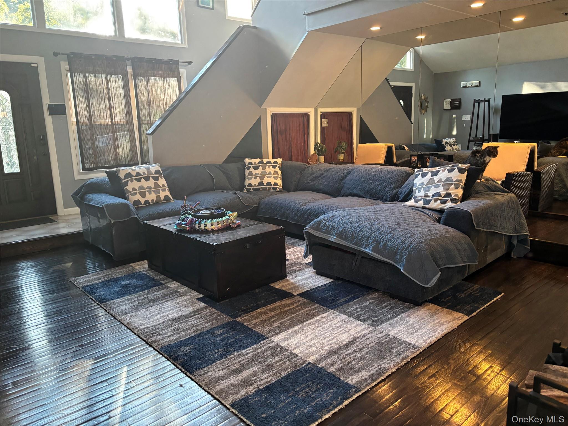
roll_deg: +2.0
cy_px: 213
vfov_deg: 53.1
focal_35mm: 26
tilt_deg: -10.2
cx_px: 284
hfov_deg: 67.3
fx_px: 427
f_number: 1.6
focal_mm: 5.96
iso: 320
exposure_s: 1/60
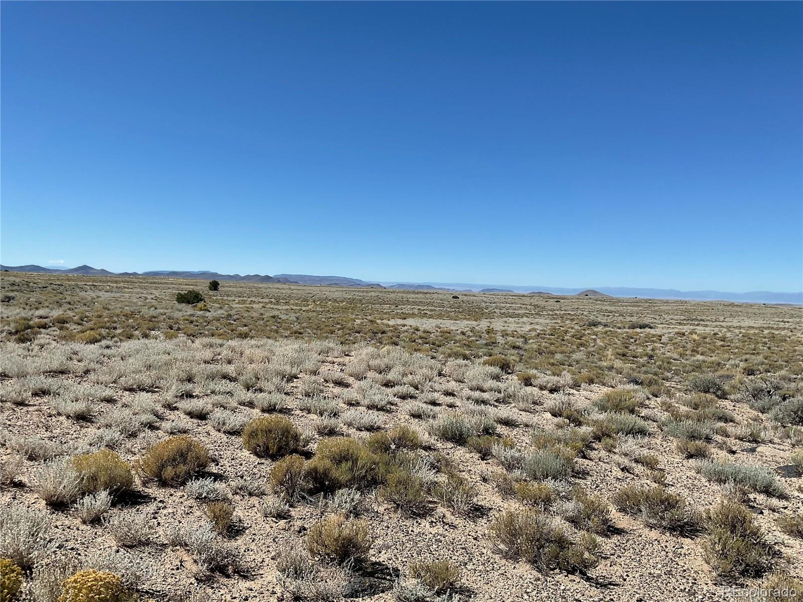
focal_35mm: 29
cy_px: 301
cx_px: 402
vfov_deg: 48.2
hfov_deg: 61.7
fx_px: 673
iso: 16
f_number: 1.8
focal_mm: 3
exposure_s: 1/2667
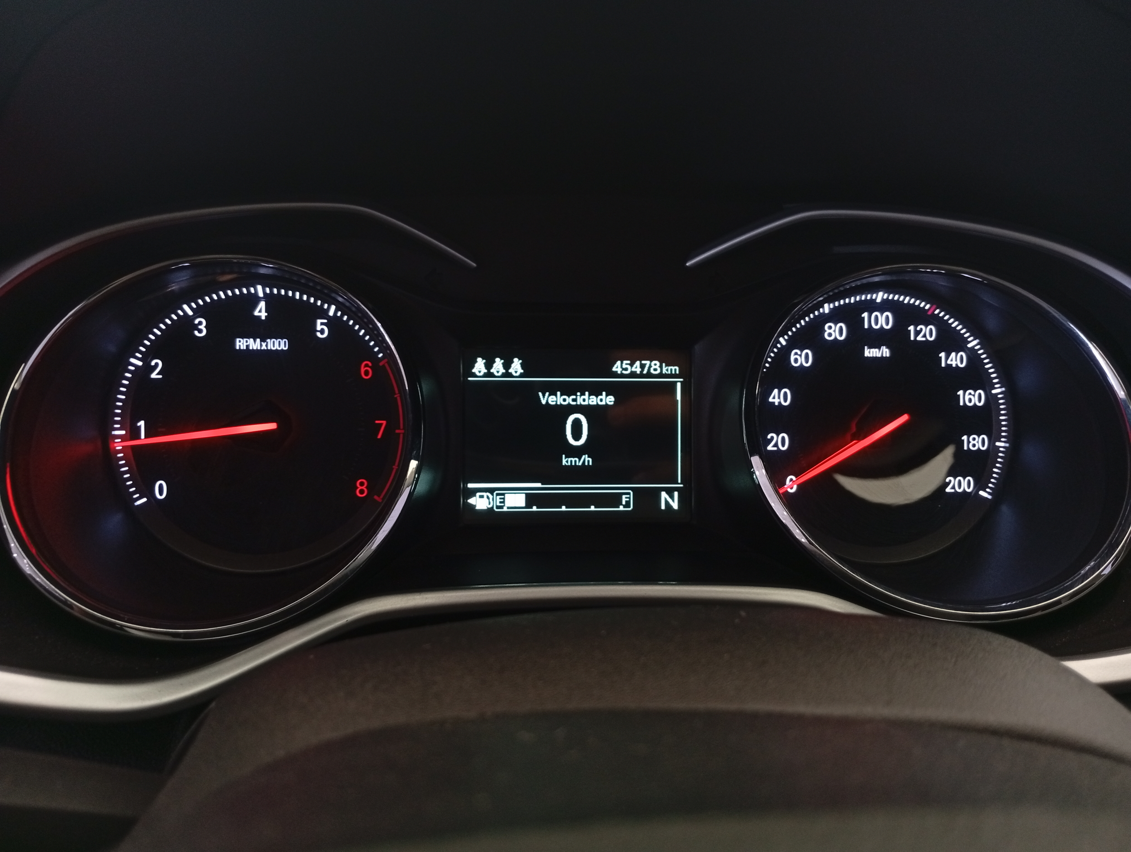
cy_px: 426
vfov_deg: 51.5
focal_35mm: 27
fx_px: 883
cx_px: 566
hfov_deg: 65.2
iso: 434
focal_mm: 3.98
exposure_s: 1/30
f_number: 1.8
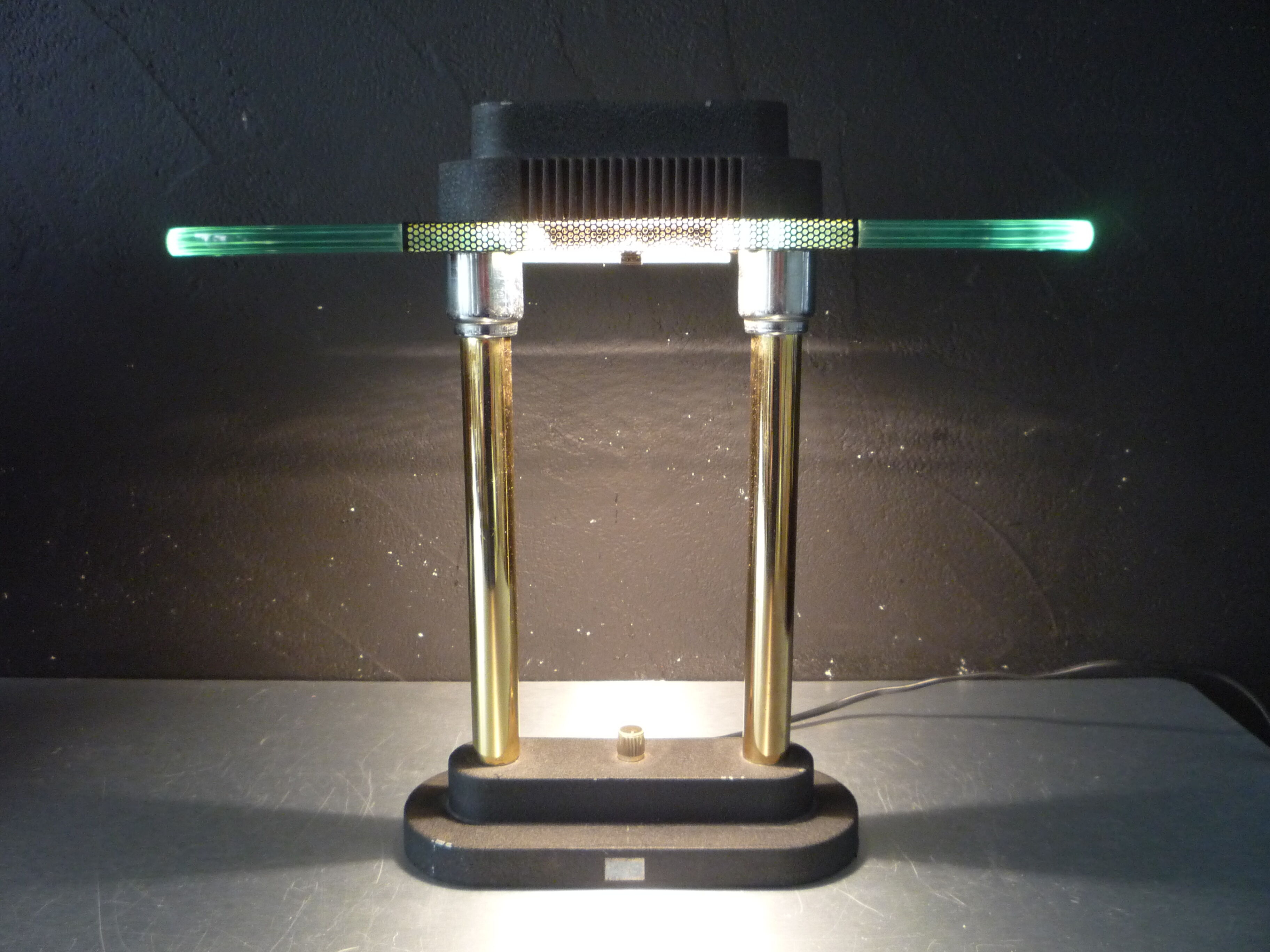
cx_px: 635
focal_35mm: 30
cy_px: 476
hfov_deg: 60.0
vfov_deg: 46.8
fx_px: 1101
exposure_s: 1/30
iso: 320
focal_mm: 5.2
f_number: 3.3
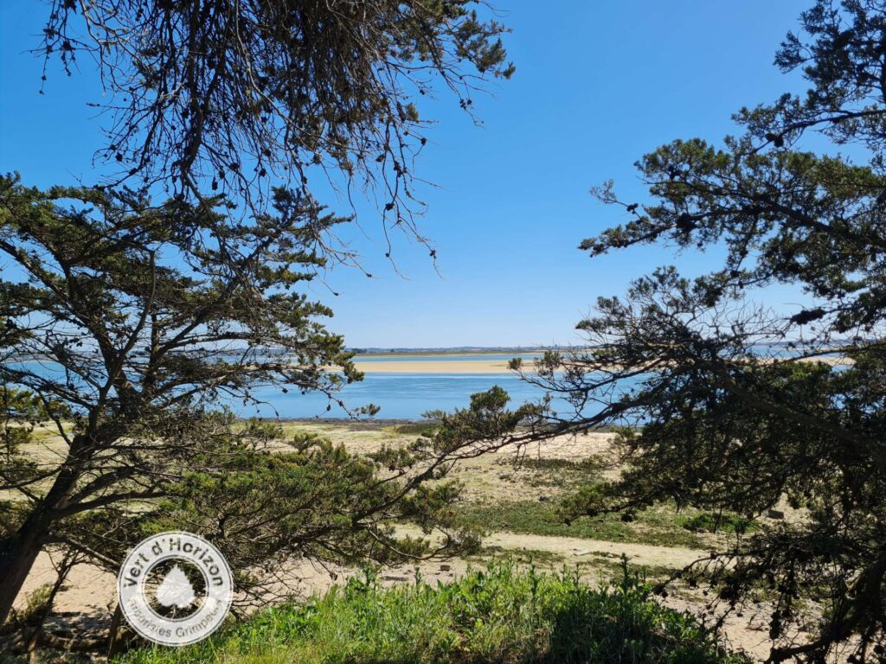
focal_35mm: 26
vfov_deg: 53.1
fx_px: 665
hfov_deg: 67.3
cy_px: 332
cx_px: 443
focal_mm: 5.4
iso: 50
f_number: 1.8
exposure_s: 1/2500
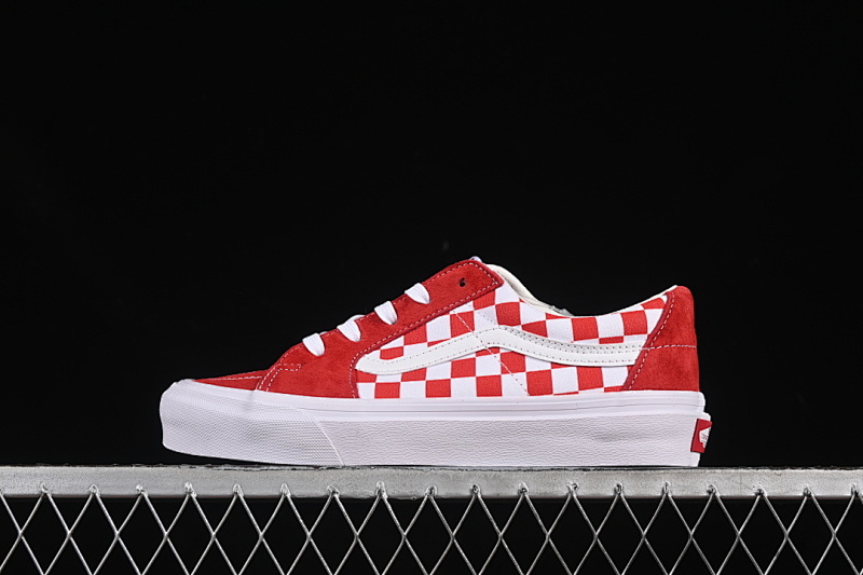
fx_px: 1797
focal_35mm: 75
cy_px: 288
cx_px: 432
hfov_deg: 27.0
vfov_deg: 18.2
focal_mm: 50
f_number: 8
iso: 160
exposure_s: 1/80
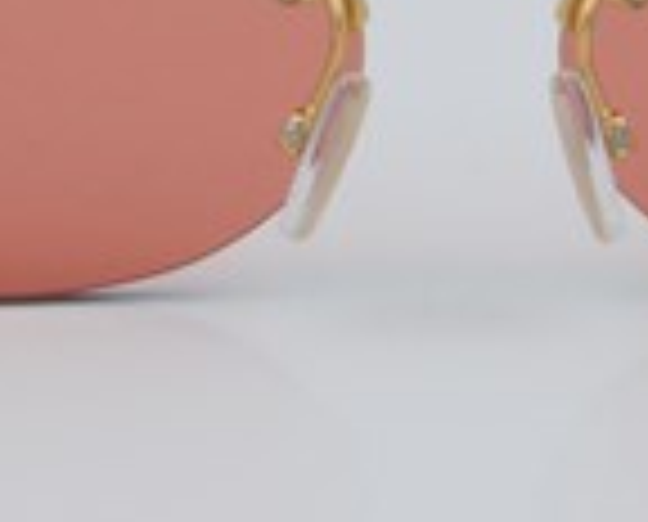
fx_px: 4121
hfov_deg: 9.0
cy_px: 54
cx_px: 459
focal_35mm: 214
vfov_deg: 7.2
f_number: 32
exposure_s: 1/3
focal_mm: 55
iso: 100
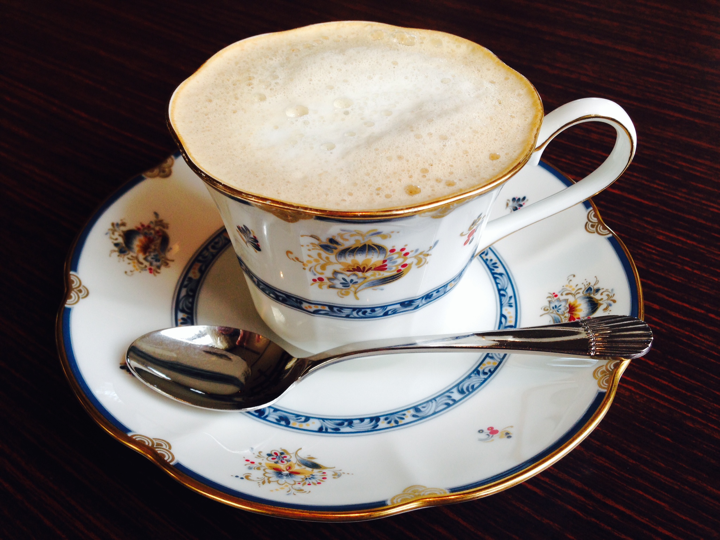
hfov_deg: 55.4
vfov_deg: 42.9
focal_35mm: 33
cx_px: 360
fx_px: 686
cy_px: 270
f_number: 2.4
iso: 50
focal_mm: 4.12
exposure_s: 1/120
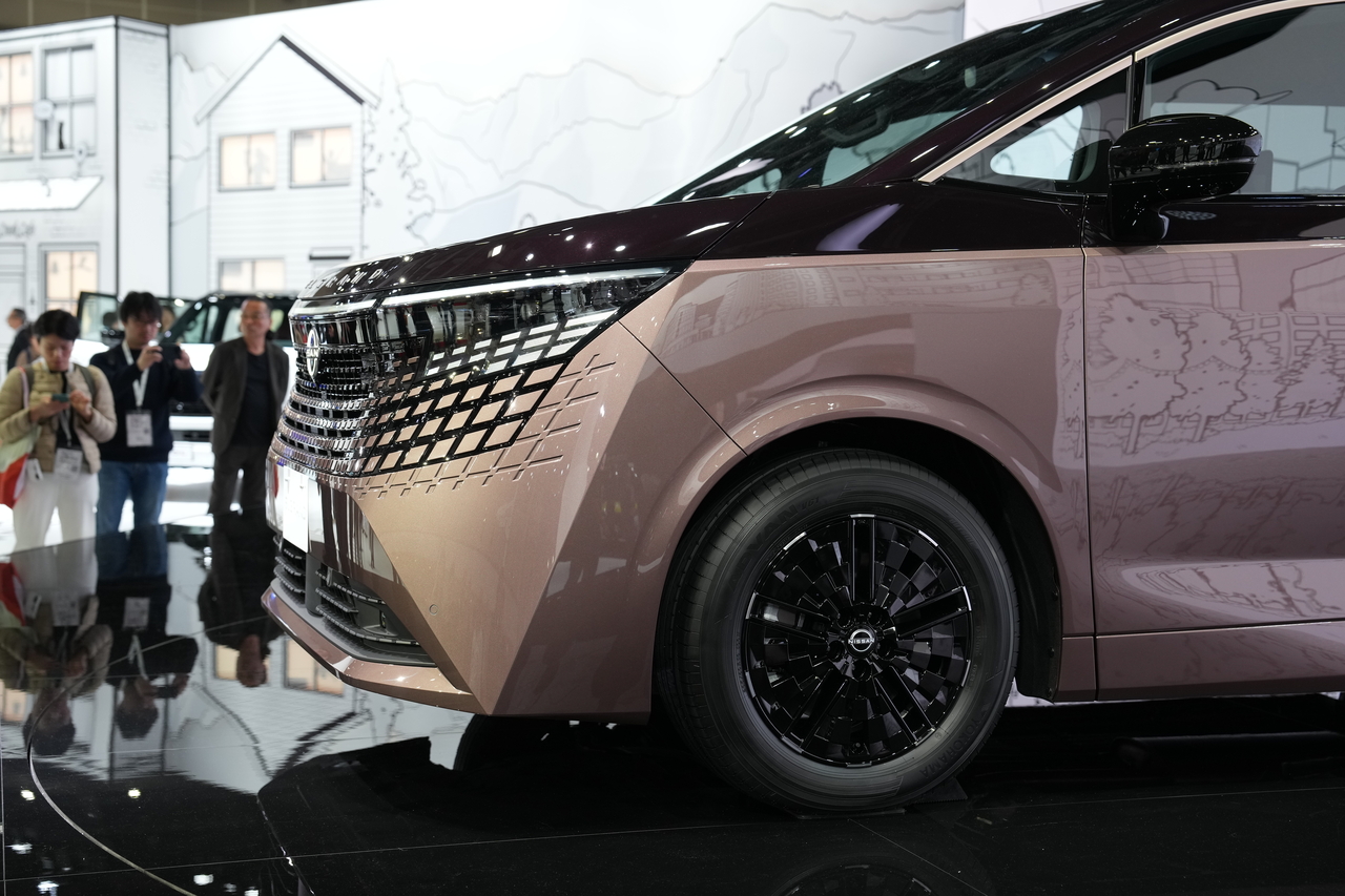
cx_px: 672
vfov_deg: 27.0
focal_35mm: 50
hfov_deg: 39.6
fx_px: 1868
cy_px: 448
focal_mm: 50
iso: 800
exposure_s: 1/50
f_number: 4
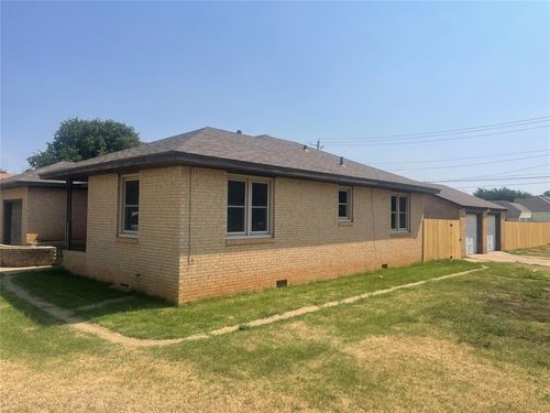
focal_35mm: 25
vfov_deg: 54.9
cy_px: 206
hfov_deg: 69.4
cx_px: 275
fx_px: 397
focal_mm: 5.1
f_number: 1.6
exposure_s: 1/5618
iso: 32
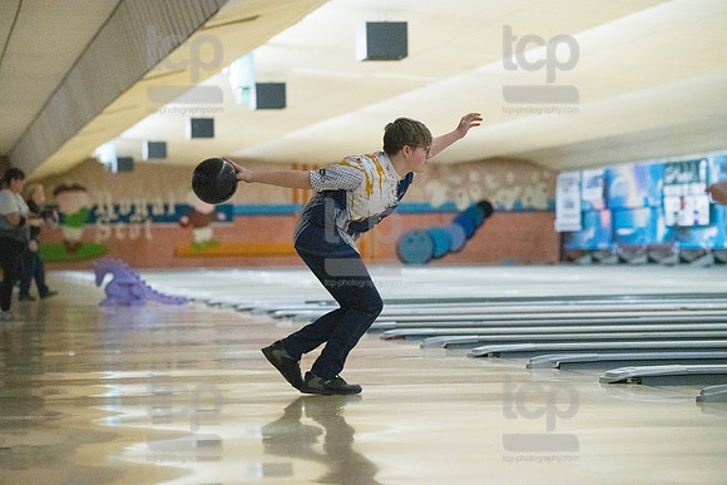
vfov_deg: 10.2
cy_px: 242
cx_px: 364
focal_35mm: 135
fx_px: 2727
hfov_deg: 15.2
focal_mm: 135
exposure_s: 1/1000
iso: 10000
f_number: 4
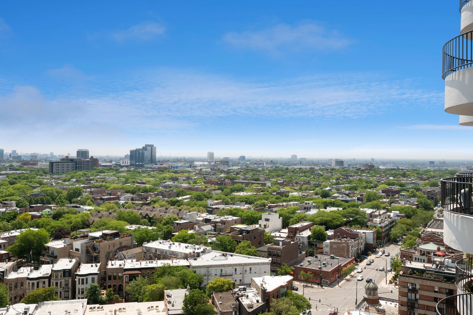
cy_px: 158
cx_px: 236
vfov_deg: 43.6
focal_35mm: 30
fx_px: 394
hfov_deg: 62.0
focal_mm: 30
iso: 100
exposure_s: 1/80
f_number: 13
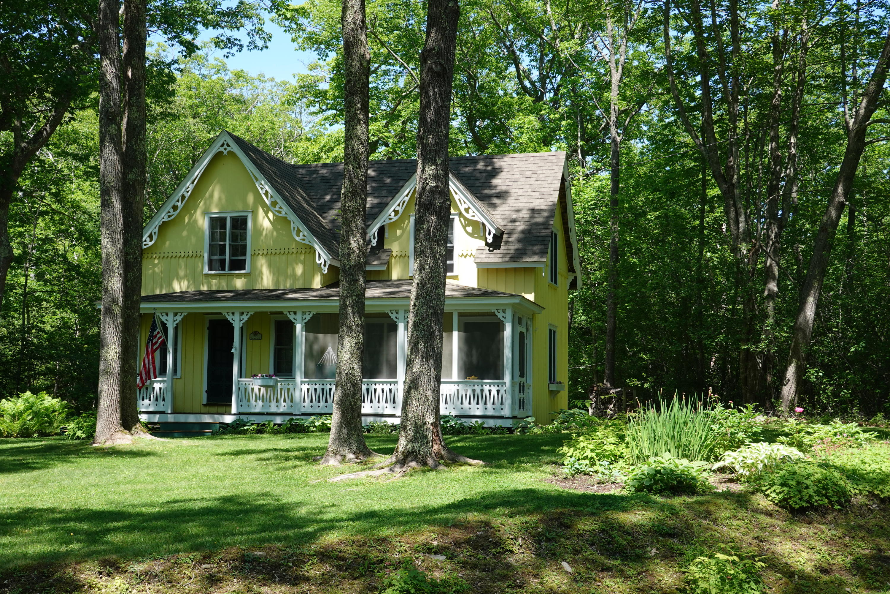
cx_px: 445
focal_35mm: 45
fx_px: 1112
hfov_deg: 43.6
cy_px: 297
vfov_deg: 29.9
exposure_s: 1/200
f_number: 5
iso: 125
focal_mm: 16.54
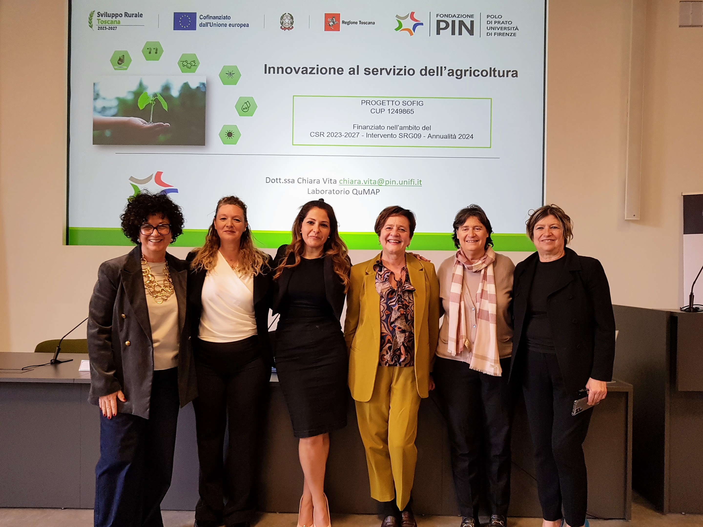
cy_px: 264
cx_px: 352
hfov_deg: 67.3
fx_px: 528
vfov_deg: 53.1
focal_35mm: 26
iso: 125
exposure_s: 1/50
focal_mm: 4.2
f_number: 1.7
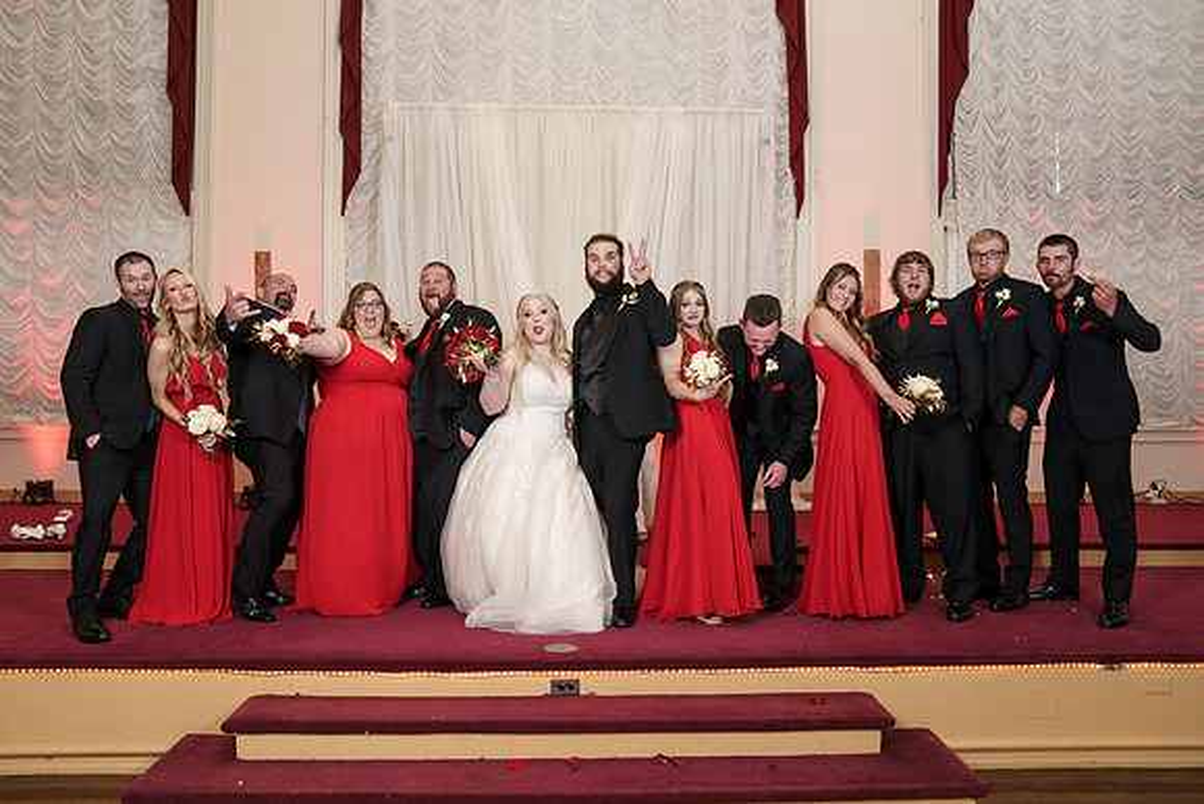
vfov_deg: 45.4
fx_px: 960
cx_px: 602
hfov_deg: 64.2
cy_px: 403
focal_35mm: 29
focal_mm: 28
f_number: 4
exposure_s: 1/160
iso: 2000
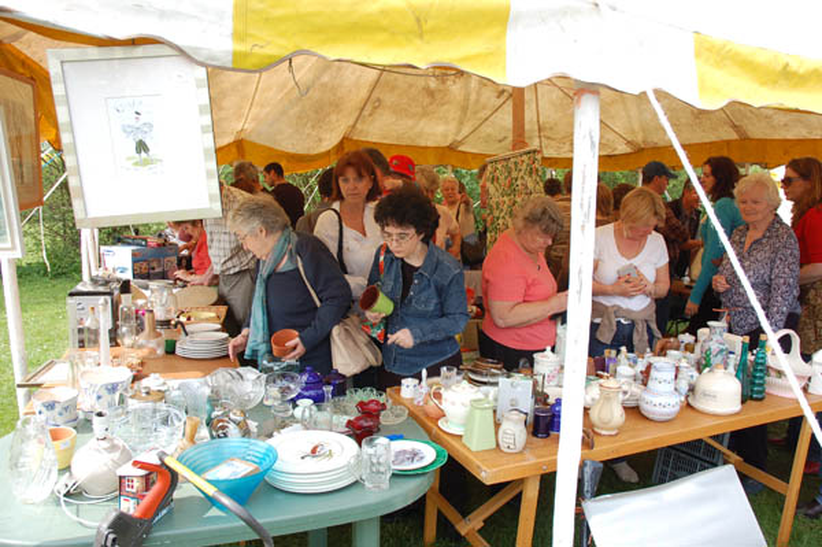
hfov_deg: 67.4
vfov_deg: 47.9
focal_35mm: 27
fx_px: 616
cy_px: 274
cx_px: 411
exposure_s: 1/200
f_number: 7.1
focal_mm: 18
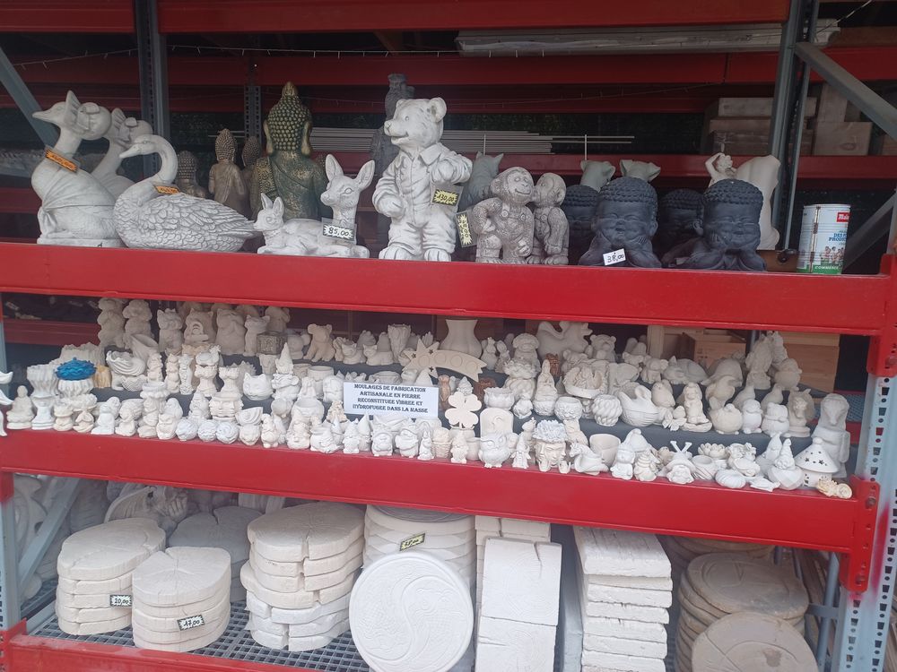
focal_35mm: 25
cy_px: 336
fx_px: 648
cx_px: 448
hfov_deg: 69.4
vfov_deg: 54.9
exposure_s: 1/50
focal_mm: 4.6
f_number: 1.8
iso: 200
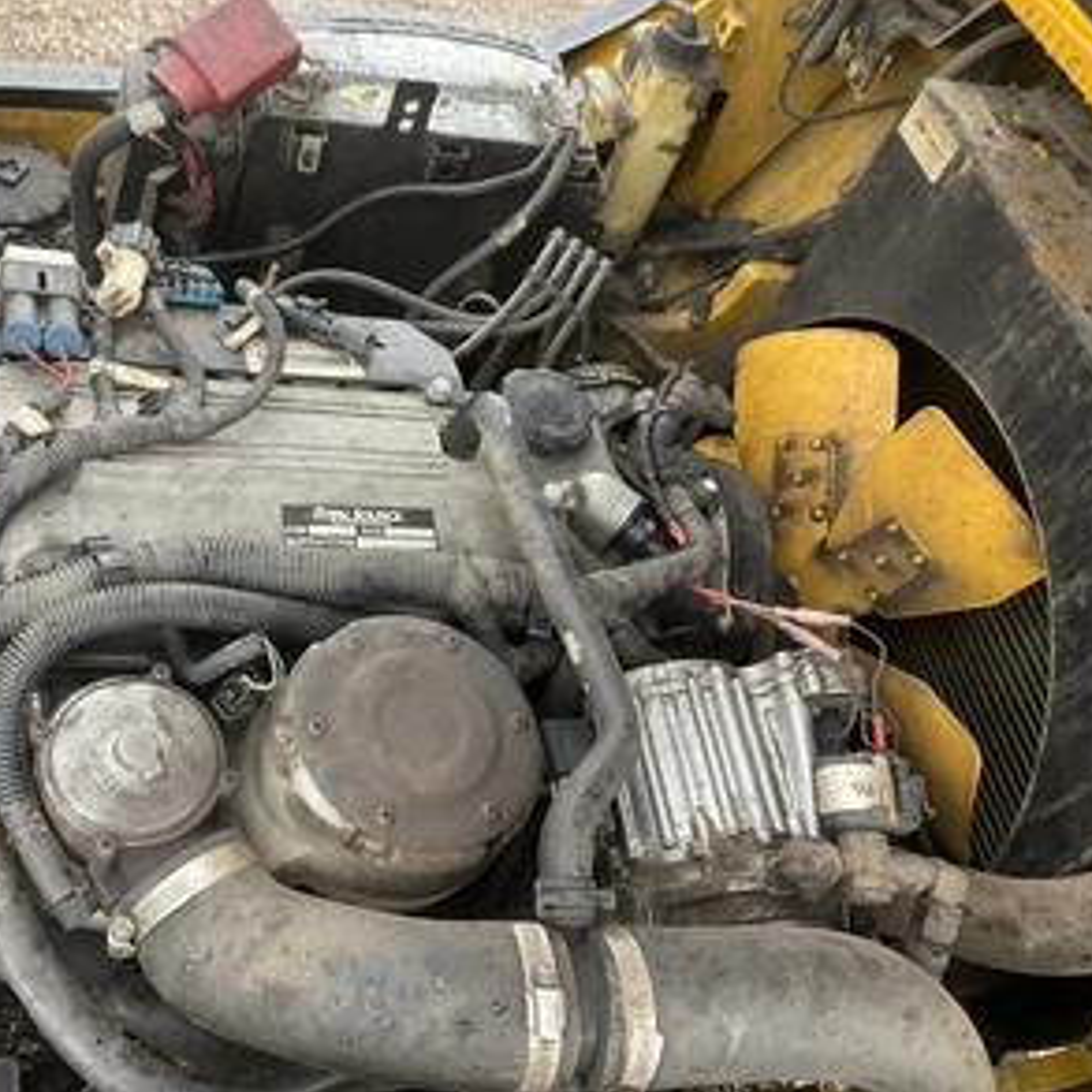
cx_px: 365
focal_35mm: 35
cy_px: 552
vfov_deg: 47.2
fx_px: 1249
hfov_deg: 46.5
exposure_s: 1/100
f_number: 1.8
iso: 64
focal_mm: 3
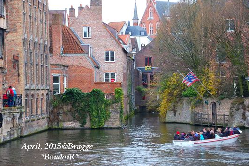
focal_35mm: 120
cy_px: 82
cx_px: 126
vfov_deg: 11.4
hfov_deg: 17.1
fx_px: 830
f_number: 5.6
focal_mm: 78
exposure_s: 1/100
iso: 400
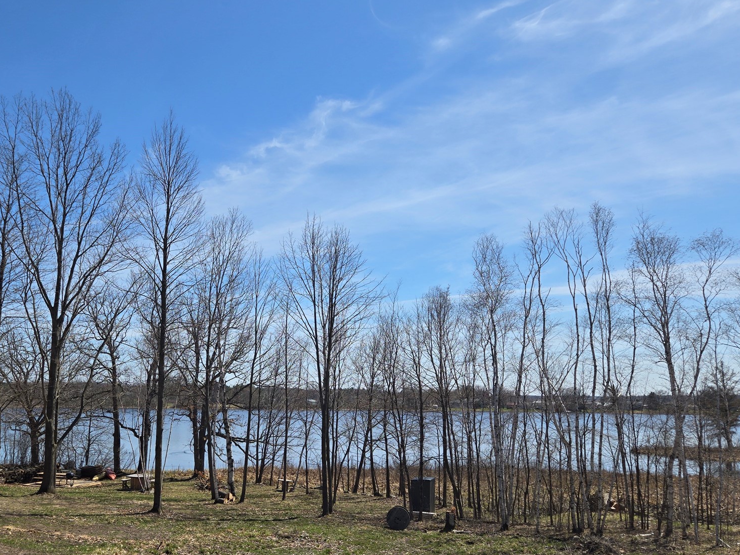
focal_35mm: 32
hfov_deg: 56.0
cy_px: 318
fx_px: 684
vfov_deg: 44.0
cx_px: 270
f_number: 1.8
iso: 25
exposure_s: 1/2417
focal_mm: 5.4
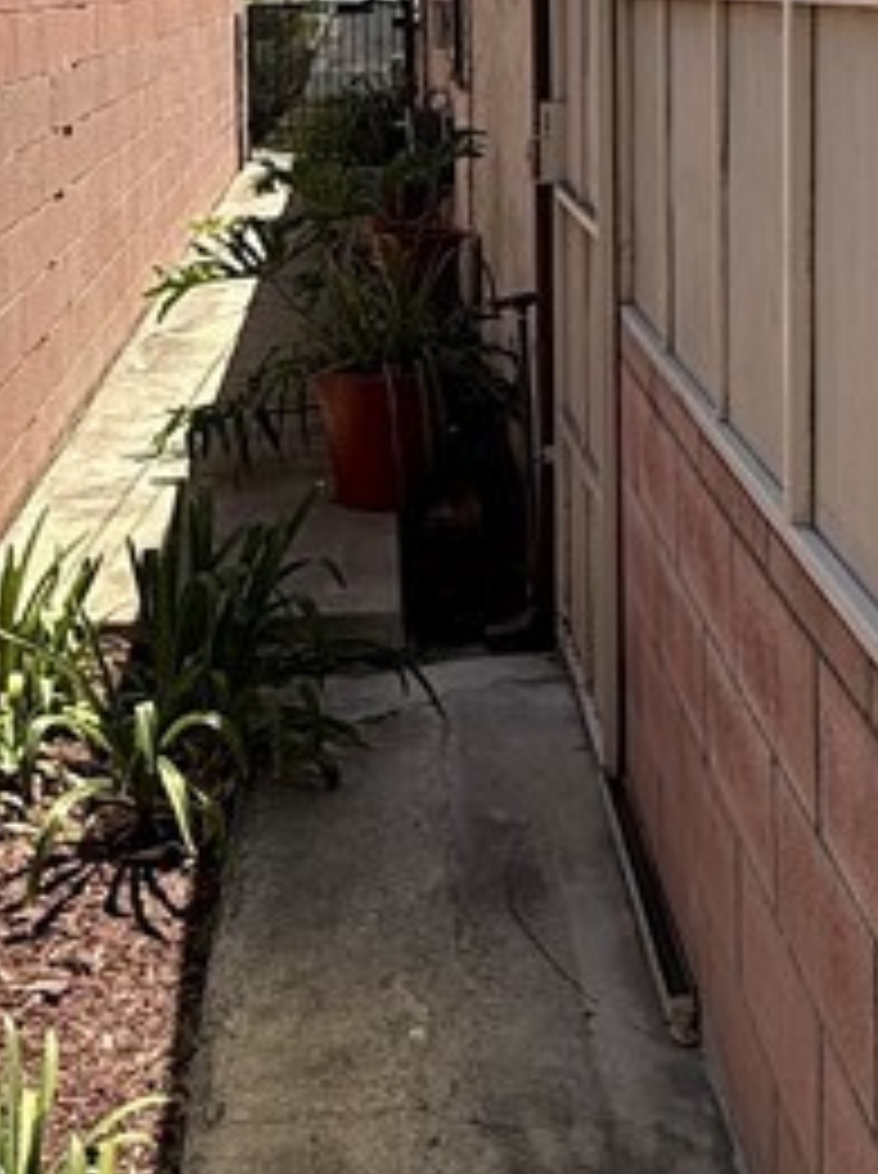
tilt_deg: -4.0
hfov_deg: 26.2
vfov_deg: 33.4
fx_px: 1865
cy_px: 144
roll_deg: +3.7
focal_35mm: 55
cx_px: 239
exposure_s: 1/1189
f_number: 2.2
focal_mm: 2.22
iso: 50
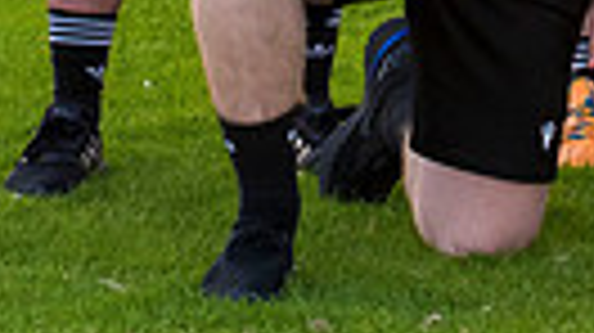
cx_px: 500
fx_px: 8593
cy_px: -576
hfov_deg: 4.0
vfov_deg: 2.2
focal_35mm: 546
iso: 1600
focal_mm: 102
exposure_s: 1/200
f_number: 5
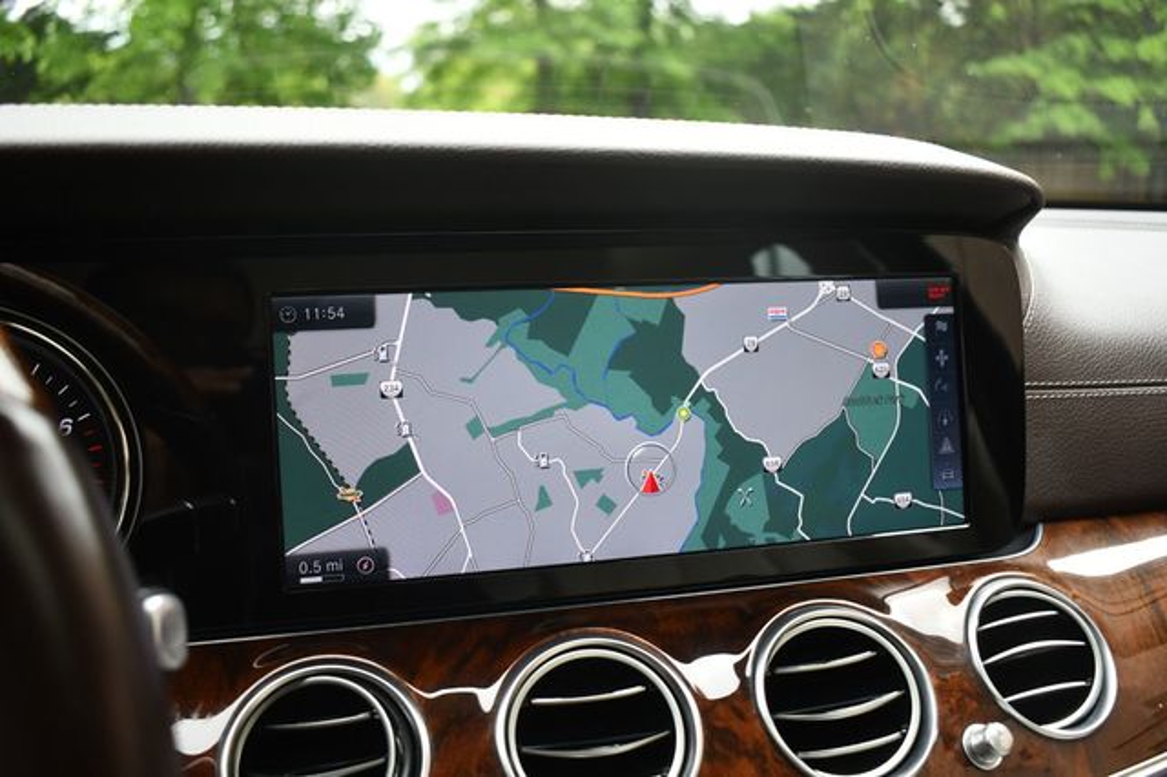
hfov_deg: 55.8
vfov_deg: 38.8
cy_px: 388
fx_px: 1102
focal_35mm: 34
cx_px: 584
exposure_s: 1/250
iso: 500
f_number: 3.8
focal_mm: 23
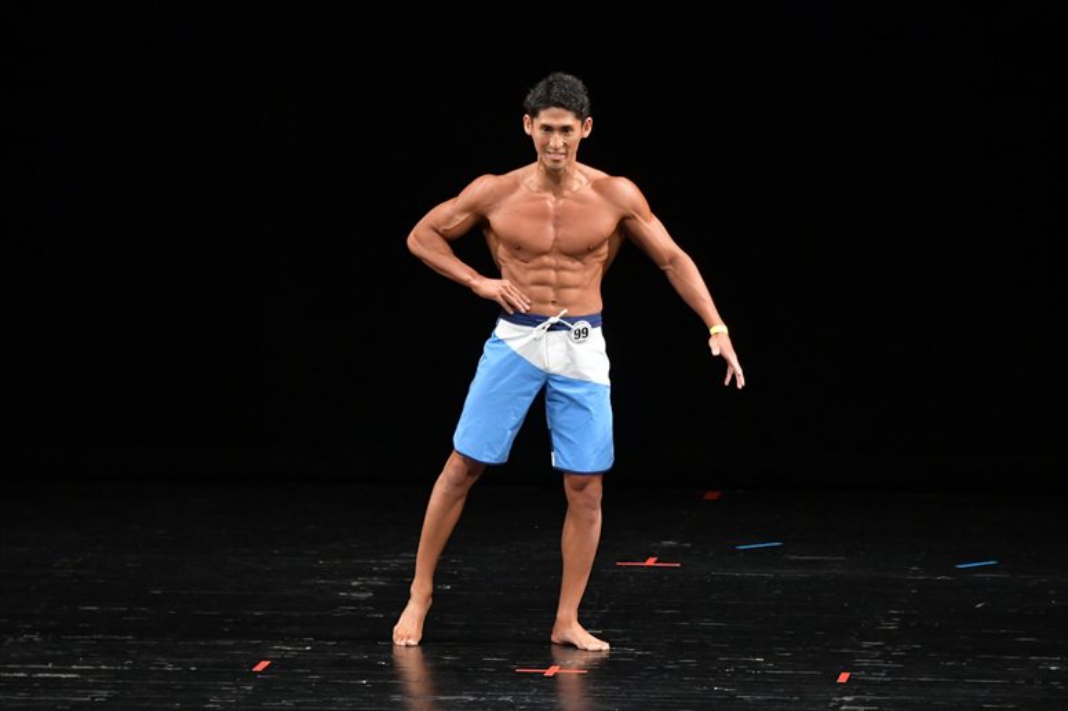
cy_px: 356
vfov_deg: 5.4
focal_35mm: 255
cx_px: 534
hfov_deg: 8.1
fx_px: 7561
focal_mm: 170
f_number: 5.6
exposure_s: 1/400
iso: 3200
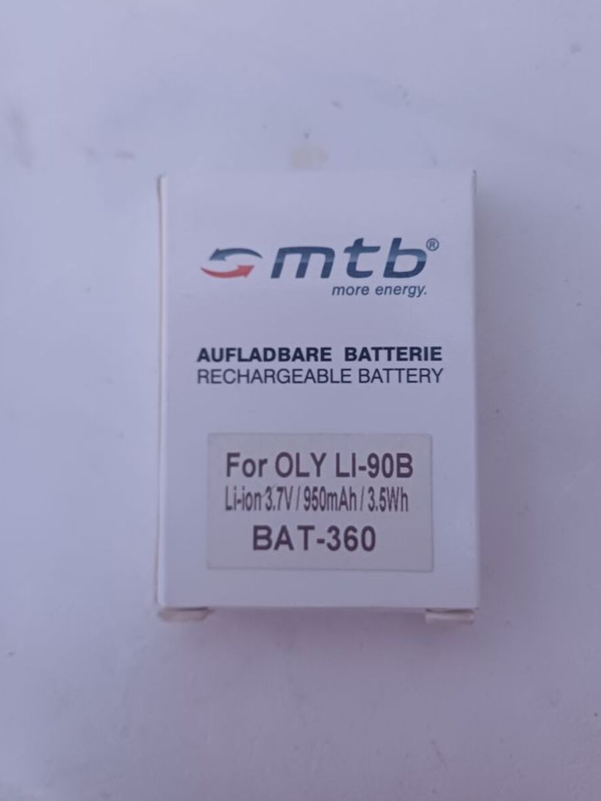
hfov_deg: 49.7
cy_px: 359
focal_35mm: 28
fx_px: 648
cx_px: 333
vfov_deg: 63.3
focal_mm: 4.65
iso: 400
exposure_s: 1/33.3
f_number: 1.8
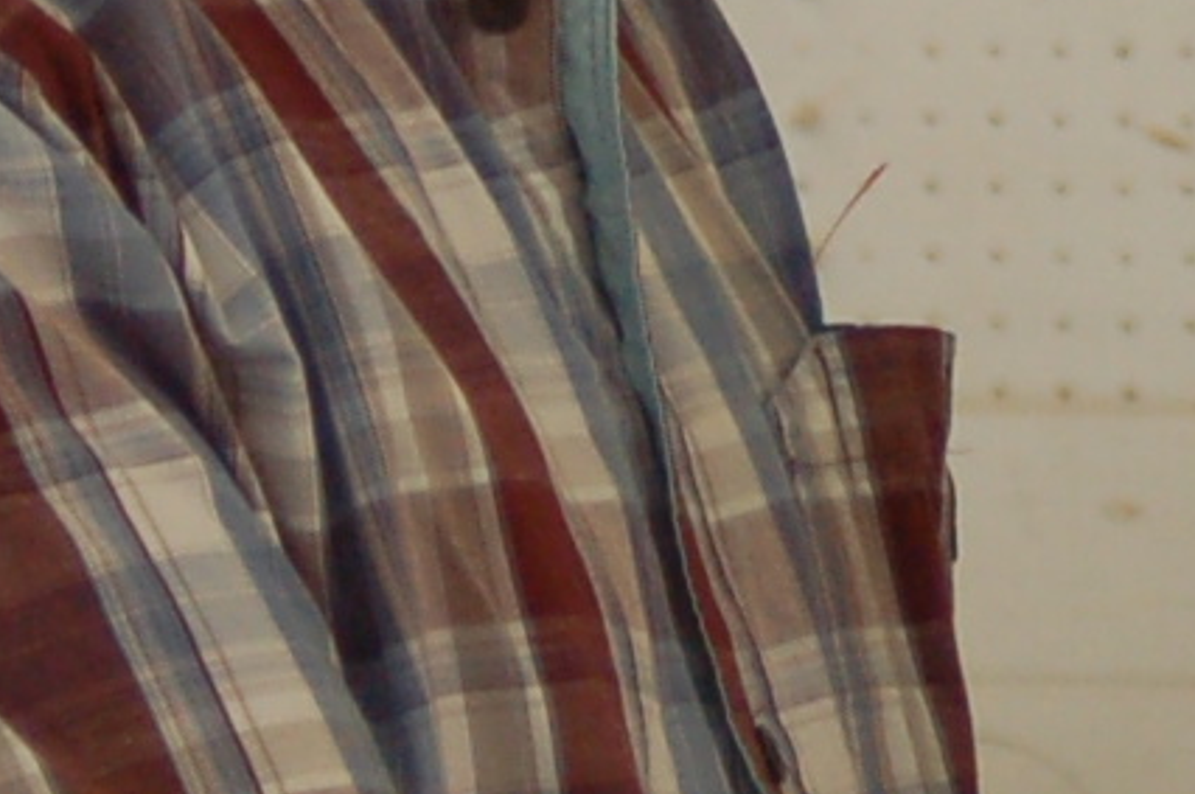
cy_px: 28
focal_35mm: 636
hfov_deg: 3.2
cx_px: 1986
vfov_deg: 2.2
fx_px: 21087
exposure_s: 1/125
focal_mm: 60
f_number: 4.8
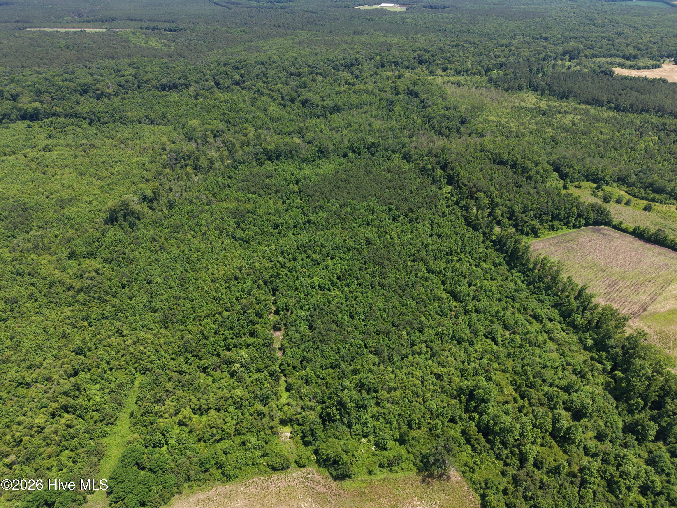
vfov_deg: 56.8
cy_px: 254
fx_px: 469
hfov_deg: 71.6
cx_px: 338
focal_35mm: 24
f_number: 1.8
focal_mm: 8.67
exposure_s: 1/1600
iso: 100
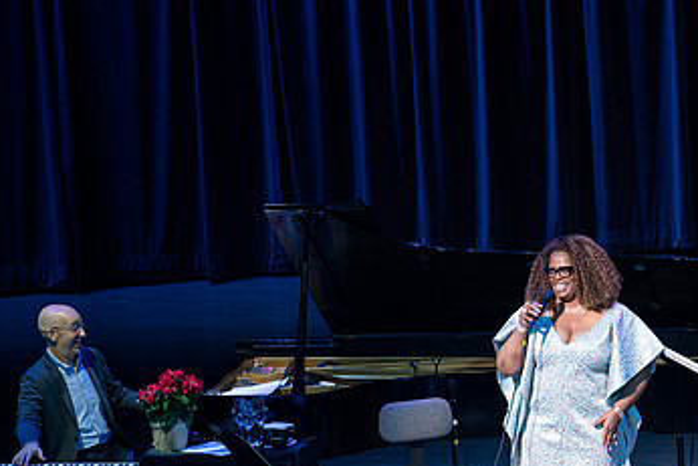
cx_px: 563
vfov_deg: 4.1
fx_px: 6498
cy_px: 386
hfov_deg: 6.1
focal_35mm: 335
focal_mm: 200
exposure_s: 1/320
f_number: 5.6
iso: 2500
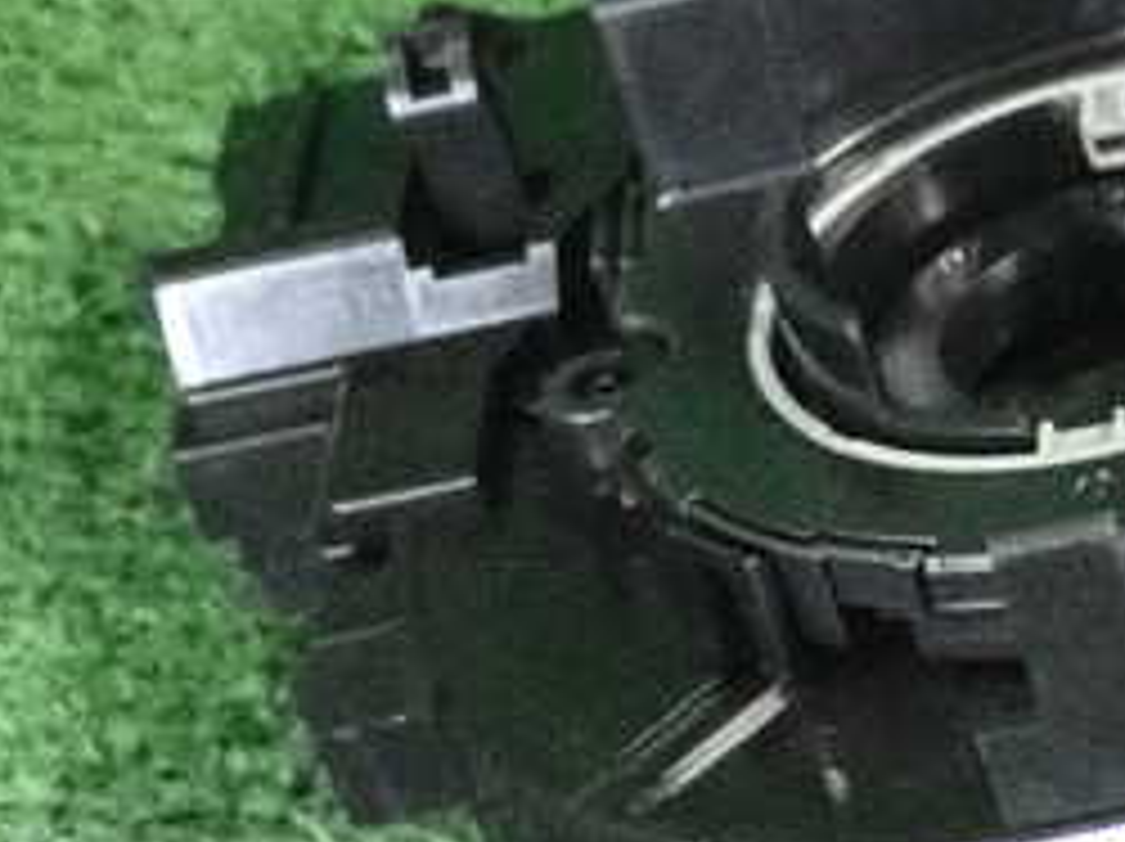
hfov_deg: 12.1
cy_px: 504
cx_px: 1179
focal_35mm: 161
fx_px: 5227
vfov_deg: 9.2
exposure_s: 1/125
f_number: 3.8
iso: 8000
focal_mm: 11.88
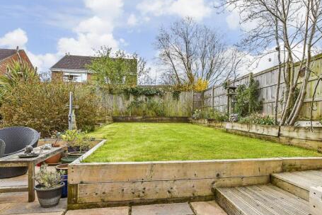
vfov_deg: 36.7
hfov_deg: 52.9
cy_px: 126
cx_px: 186
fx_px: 322
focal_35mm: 36
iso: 160
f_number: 8
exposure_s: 1/200
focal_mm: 17
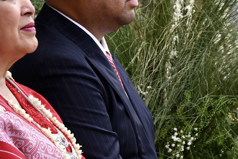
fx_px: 2625
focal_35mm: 397
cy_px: -44
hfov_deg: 5.2
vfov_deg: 3.5
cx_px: 9
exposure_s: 1/250
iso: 200
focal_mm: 84
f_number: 7.1
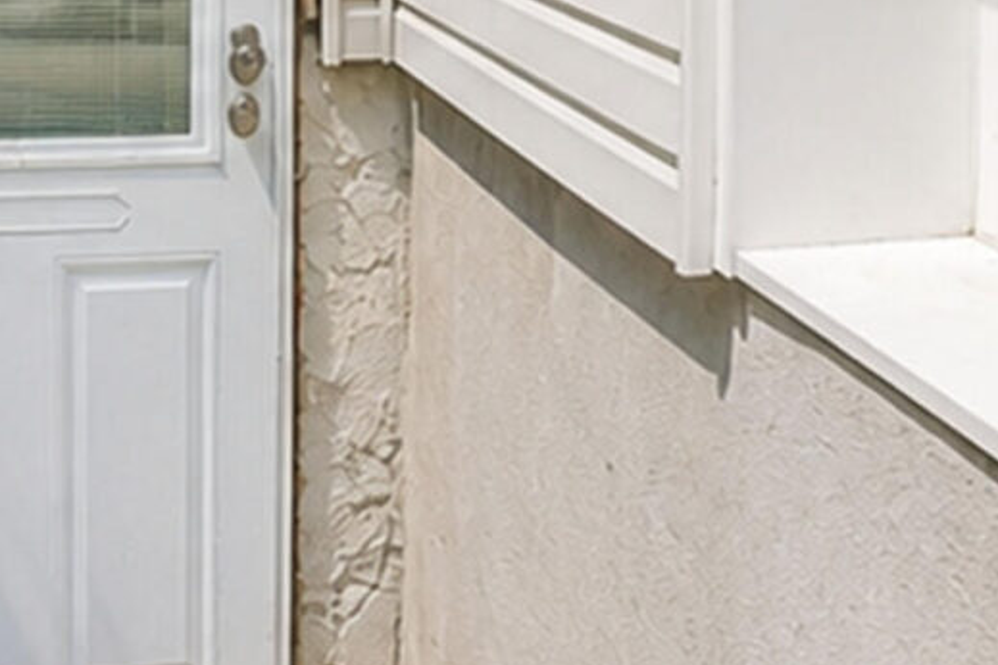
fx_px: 2051
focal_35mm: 74
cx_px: 492
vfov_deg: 17.6
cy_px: -128
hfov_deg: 27.3
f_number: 7.1
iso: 640
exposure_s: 1/125
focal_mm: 10
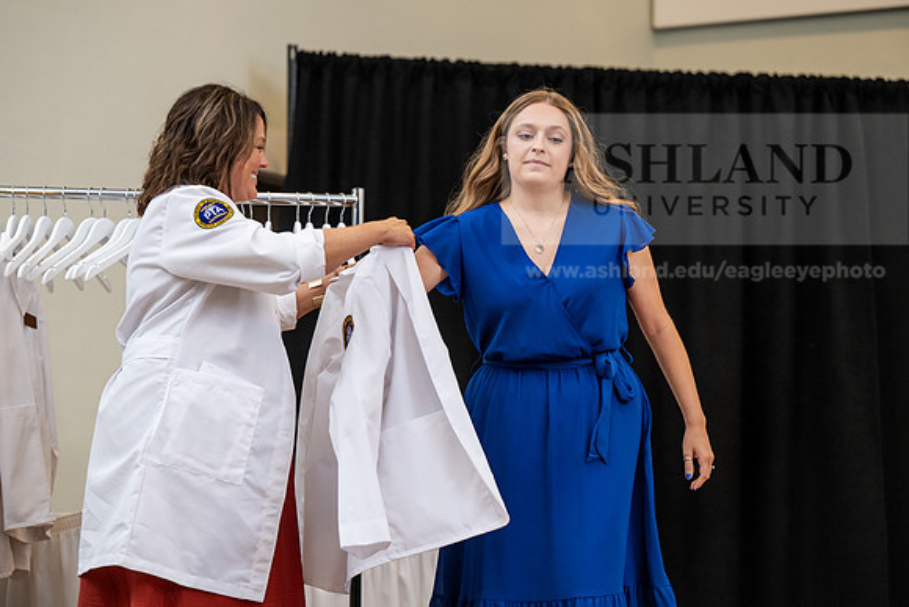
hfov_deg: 17.8
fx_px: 2904
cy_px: 304
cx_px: 454
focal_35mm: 115
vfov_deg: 11.9
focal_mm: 115
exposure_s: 1/200
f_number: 3.5
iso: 1600
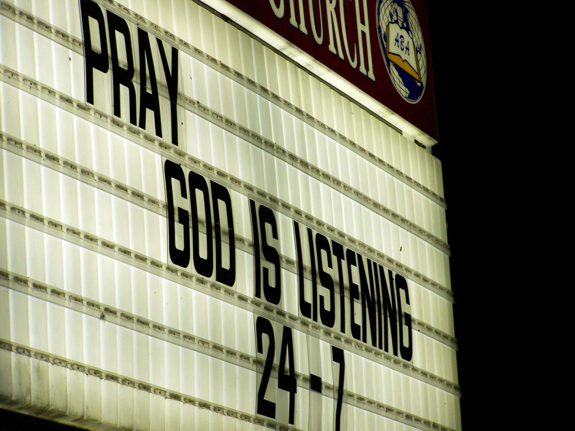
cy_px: 216
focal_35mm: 169
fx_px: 2807
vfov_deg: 8.8
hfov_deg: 11.7
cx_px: 288
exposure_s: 1/200
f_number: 3.2
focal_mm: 28
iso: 160
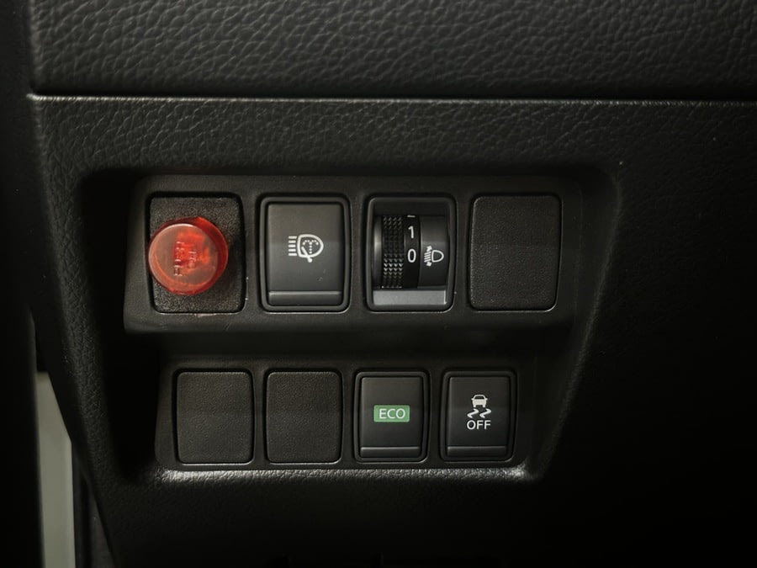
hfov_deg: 39.7
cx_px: 378
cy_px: 284
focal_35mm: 48
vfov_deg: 30.3
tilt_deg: -16.2
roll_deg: -1.4
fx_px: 1050
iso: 1250
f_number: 1.78
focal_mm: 6.86
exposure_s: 1/15
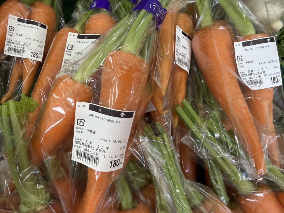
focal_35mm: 24
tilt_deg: -48.3
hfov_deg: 71.6
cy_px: 106
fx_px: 197
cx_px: 142
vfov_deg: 56.8
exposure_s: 1/120
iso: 320
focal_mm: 2.22
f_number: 2.2
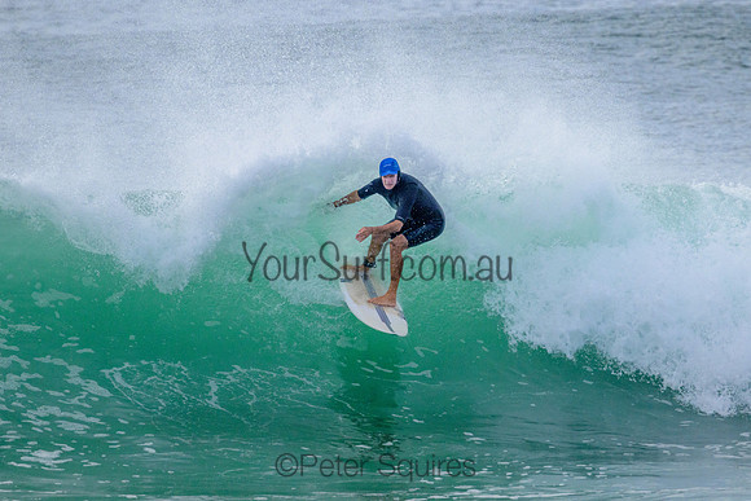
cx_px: 374
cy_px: 207
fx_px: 19603
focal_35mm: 940
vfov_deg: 1.5
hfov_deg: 2.2
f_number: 11
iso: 1250
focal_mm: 800
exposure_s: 1/2000
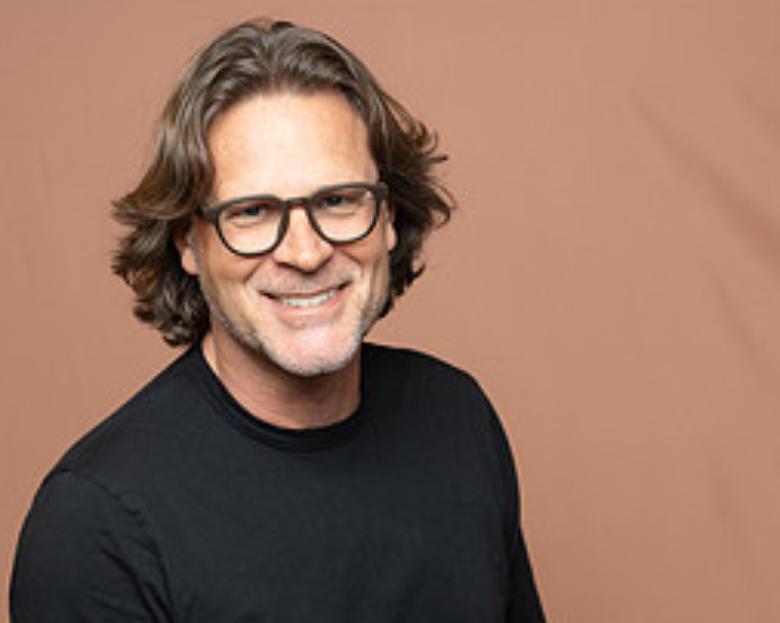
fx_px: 2353
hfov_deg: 18.8
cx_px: 370
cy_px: 635
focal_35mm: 102
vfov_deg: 14.8
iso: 320
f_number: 4
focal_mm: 61
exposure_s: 1/160
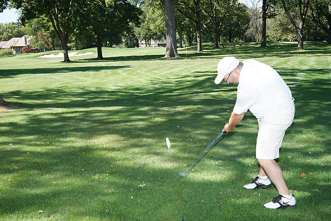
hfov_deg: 42.7
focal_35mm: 46
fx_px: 423
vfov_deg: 29.3
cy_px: 110
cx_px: 166
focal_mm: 46
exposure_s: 1/200
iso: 200
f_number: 7.1
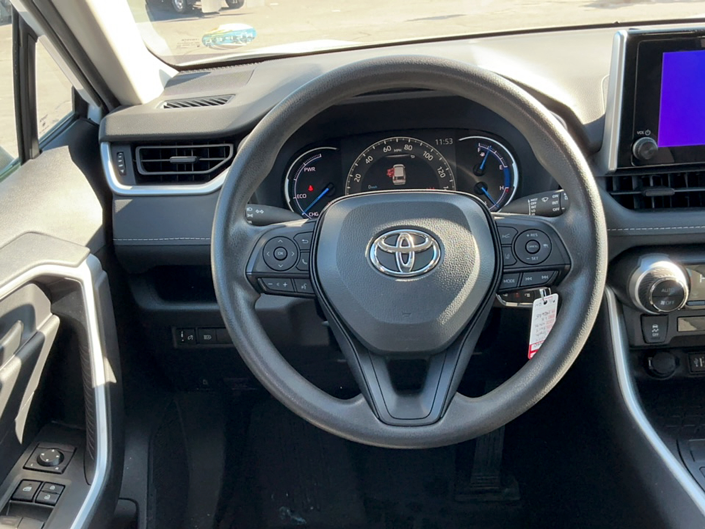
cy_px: 264
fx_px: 611
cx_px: 352
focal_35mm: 30
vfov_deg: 46.8
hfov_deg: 60.0
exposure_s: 1/120
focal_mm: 3
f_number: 1.8
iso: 64
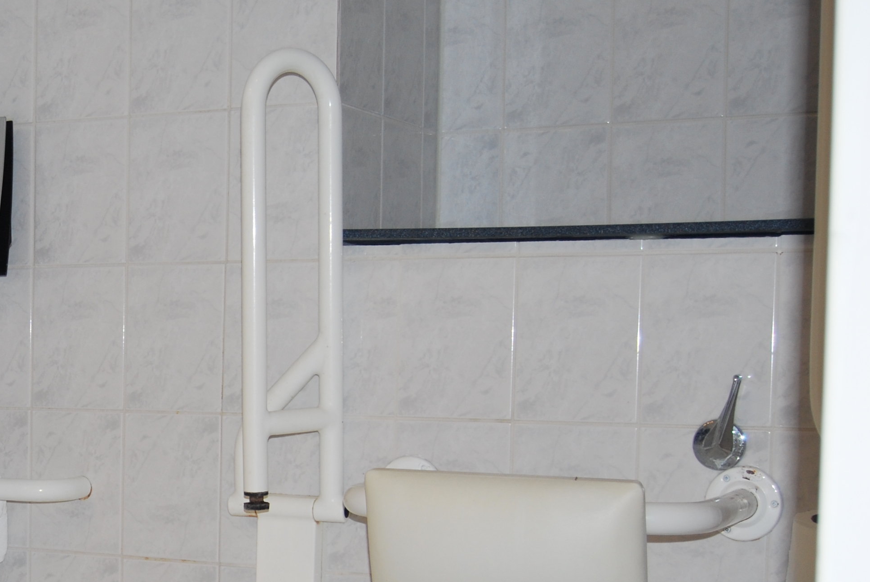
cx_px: 4
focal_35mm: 78
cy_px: 498
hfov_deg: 24.8
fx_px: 1887
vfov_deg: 17.3
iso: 200
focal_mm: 26
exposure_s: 1/60
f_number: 4
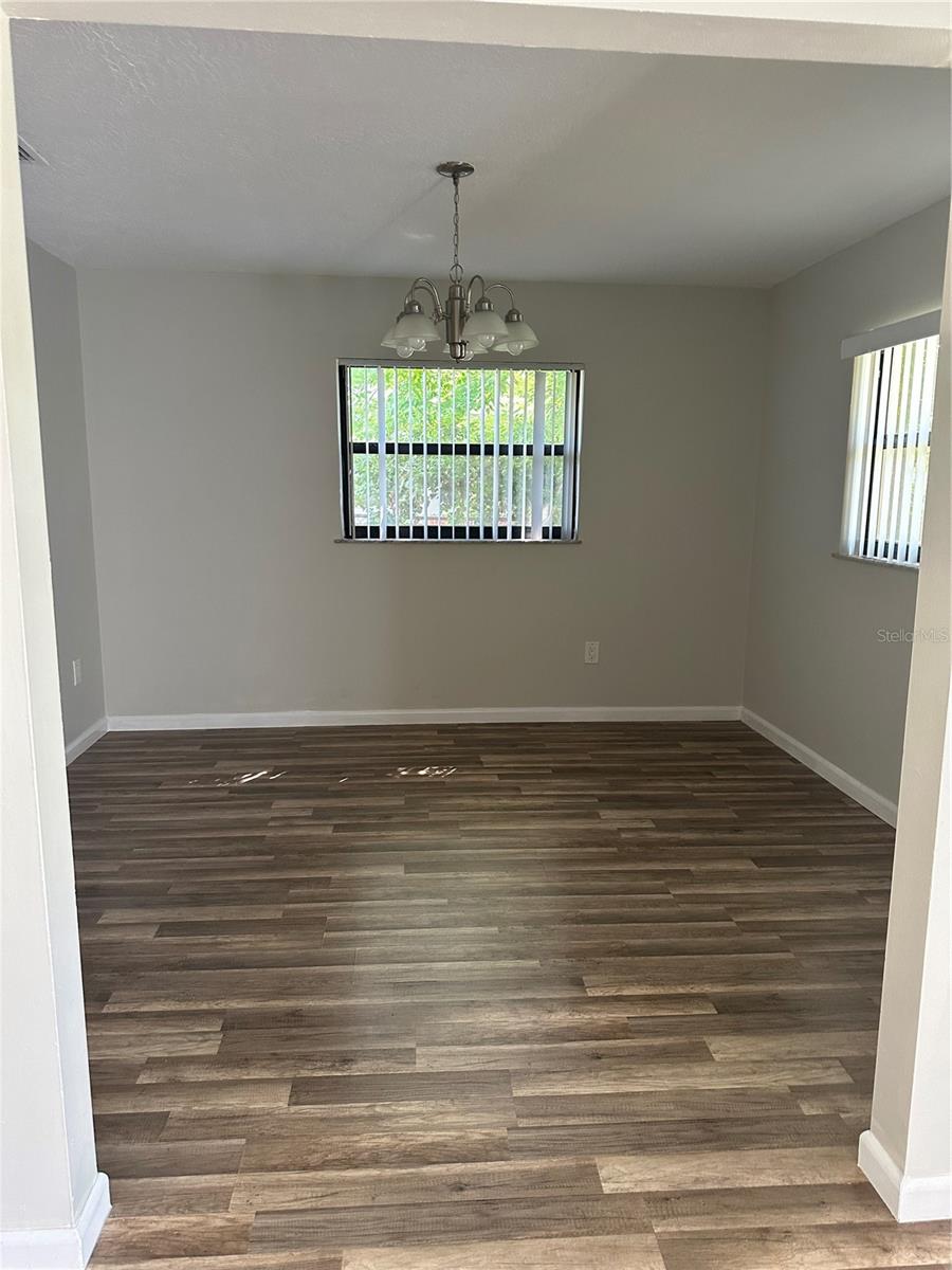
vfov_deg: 71.6
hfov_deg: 56.8
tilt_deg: -9.9
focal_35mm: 24
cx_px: 476
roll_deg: -0.5
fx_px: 880
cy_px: 635
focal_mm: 6.86
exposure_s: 1/60
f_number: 1.78
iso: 250
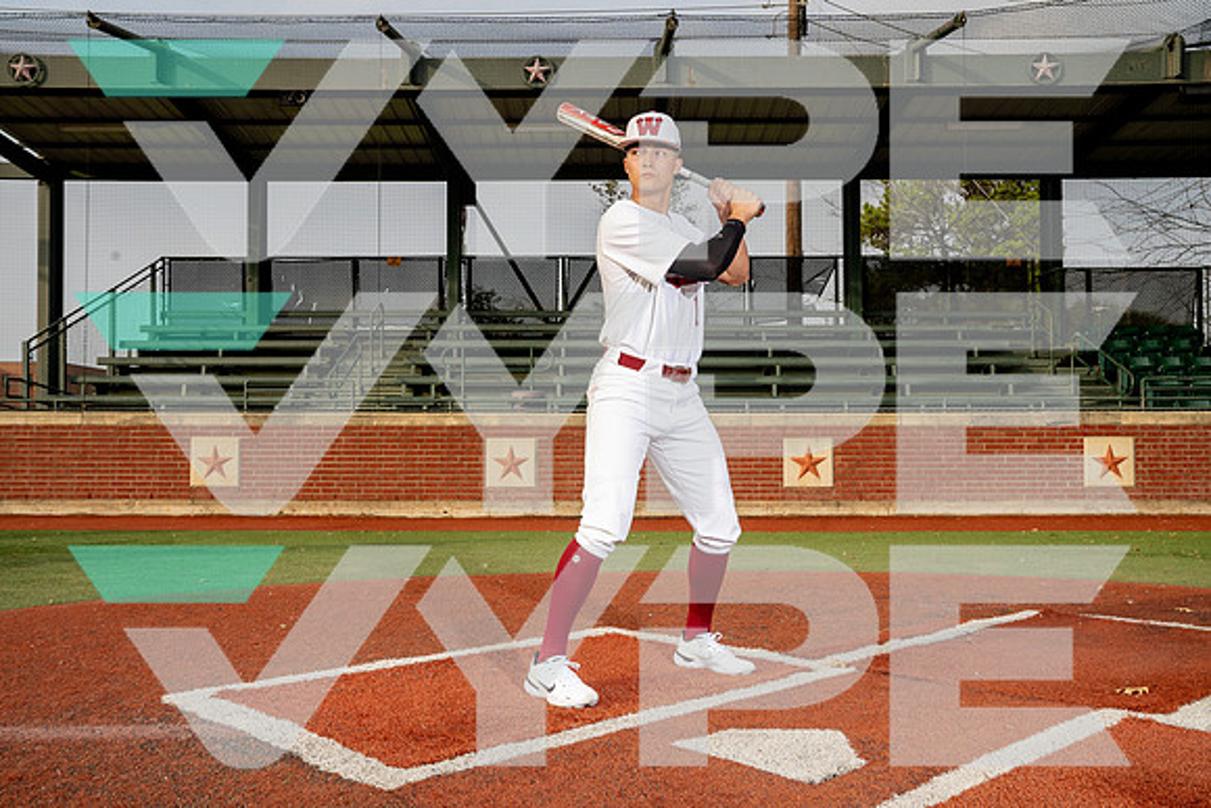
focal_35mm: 32
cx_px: 606
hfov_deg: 58.7
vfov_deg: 41.1
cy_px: 404
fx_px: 1077
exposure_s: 1/250
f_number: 11
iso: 250
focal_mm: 32
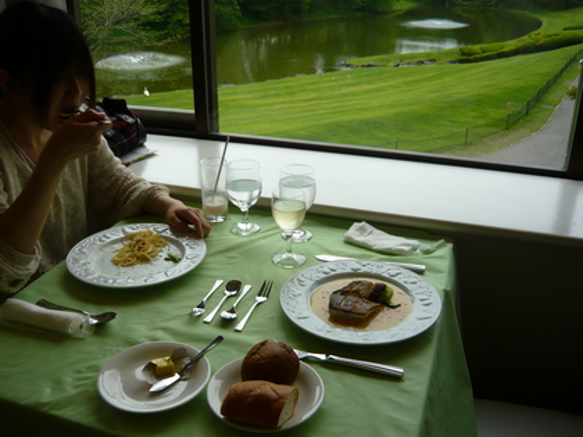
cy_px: 218
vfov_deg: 42.9
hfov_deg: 55.4
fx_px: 556
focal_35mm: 33
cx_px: 292
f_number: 2.8
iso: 100
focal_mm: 5.5
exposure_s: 1/640
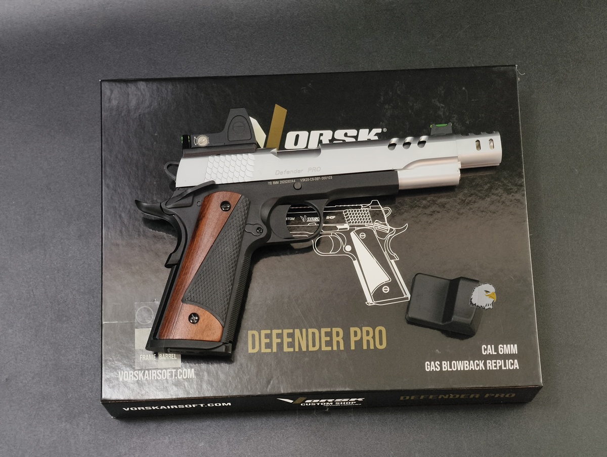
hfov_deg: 23.0
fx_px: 1493
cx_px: 304
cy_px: 228
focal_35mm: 85
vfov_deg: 17.4
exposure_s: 1/30
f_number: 2.67
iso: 750
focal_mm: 22.48
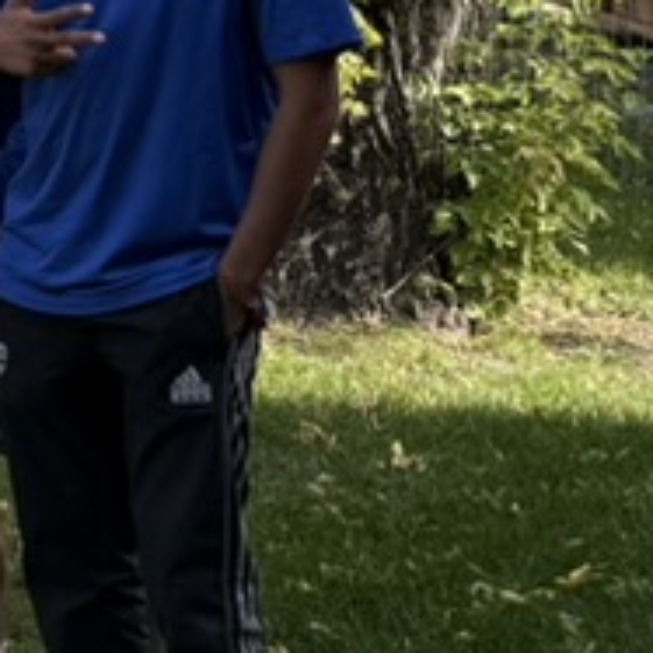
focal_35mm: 116
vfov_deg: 14.4
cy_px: -199
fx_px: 2476
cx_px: -800
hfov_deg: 12.5
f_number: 1.78
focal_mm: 6.76
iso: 100
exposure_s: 1/1139
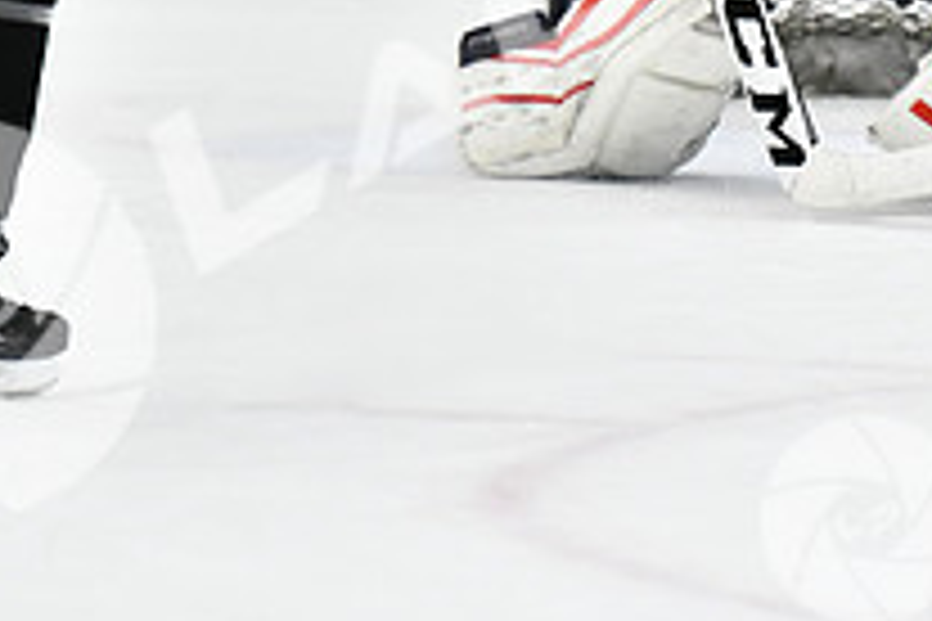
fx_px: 19063
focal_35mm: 736
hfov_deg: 2.8
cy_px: -142
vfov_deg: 1.9
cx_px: 752
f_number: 2.8
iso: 5000
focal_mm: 175
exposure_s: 1/1250
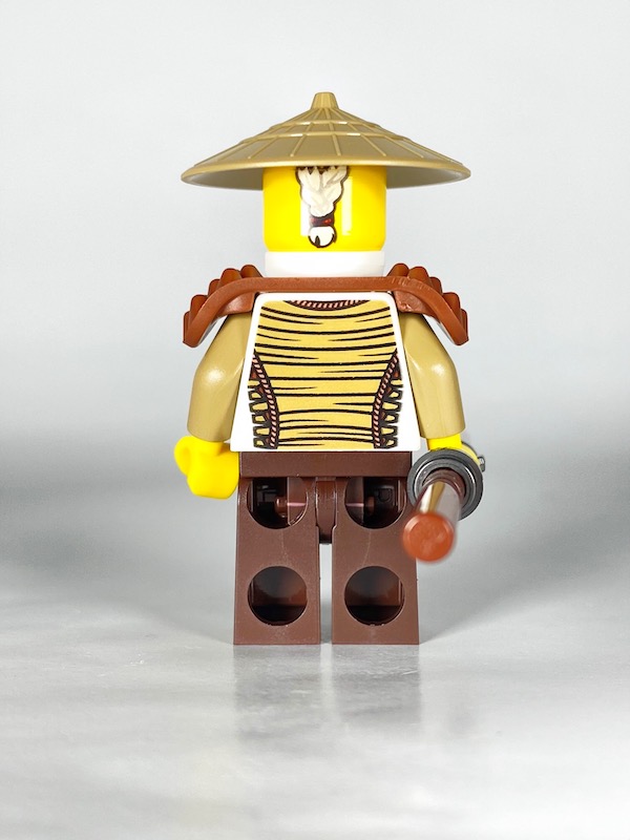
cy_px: 420
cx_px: 315
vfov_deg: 36.8
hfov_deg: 28.0
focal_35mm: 52
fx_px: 1262
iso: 32
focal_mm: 4.25
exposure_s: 1/112
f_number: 1.8
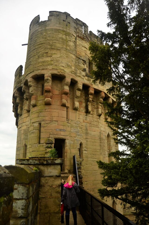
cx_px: 74
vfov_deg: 67.5
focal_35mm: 27
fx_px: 168
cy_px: 112
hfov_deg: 47.7
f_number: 3.5
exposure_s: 1/800
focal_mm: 18
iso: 200
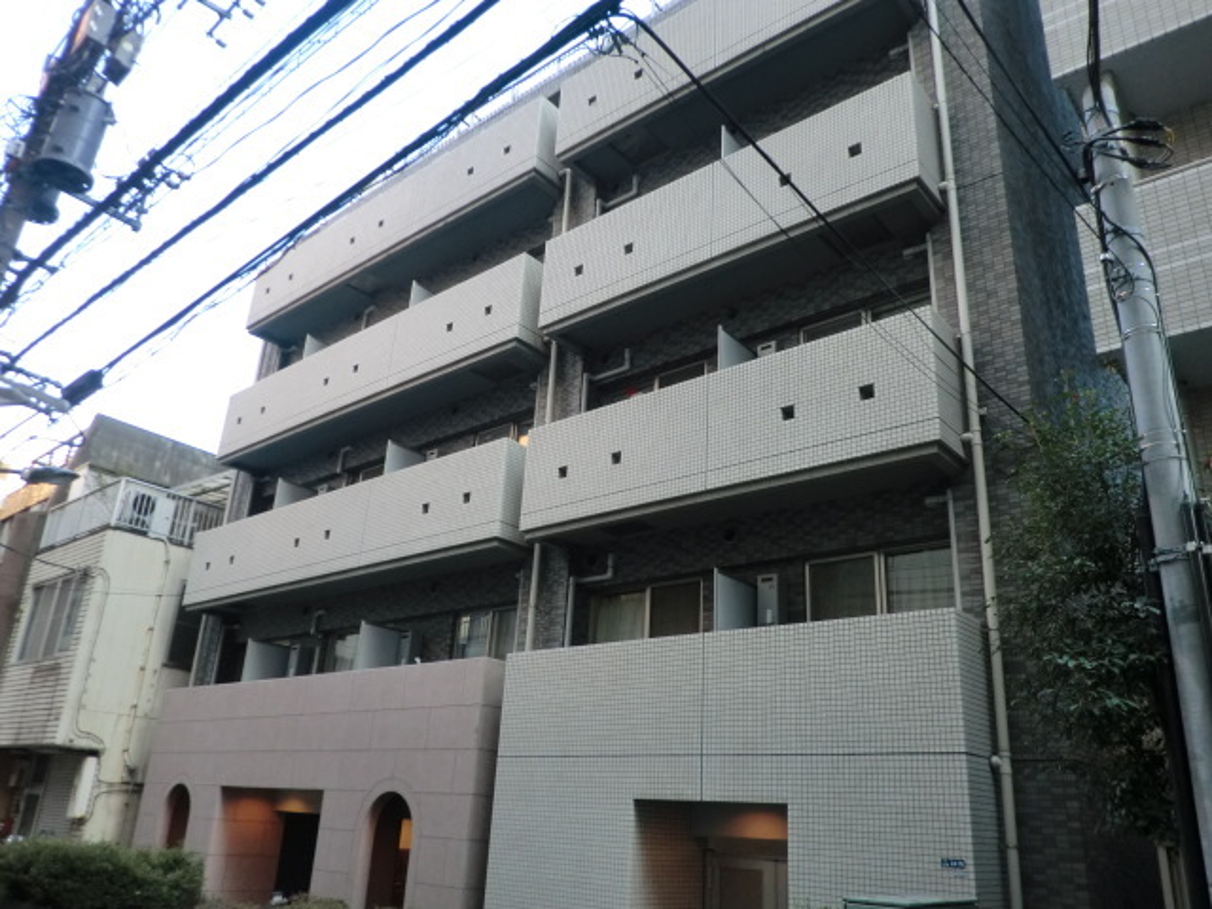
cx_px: 606
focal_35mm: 26
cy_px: 454
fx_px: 910
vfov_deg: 53.1
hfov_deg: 67.3
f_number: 2.8
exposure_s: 1/60
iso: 64
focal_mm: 4.7
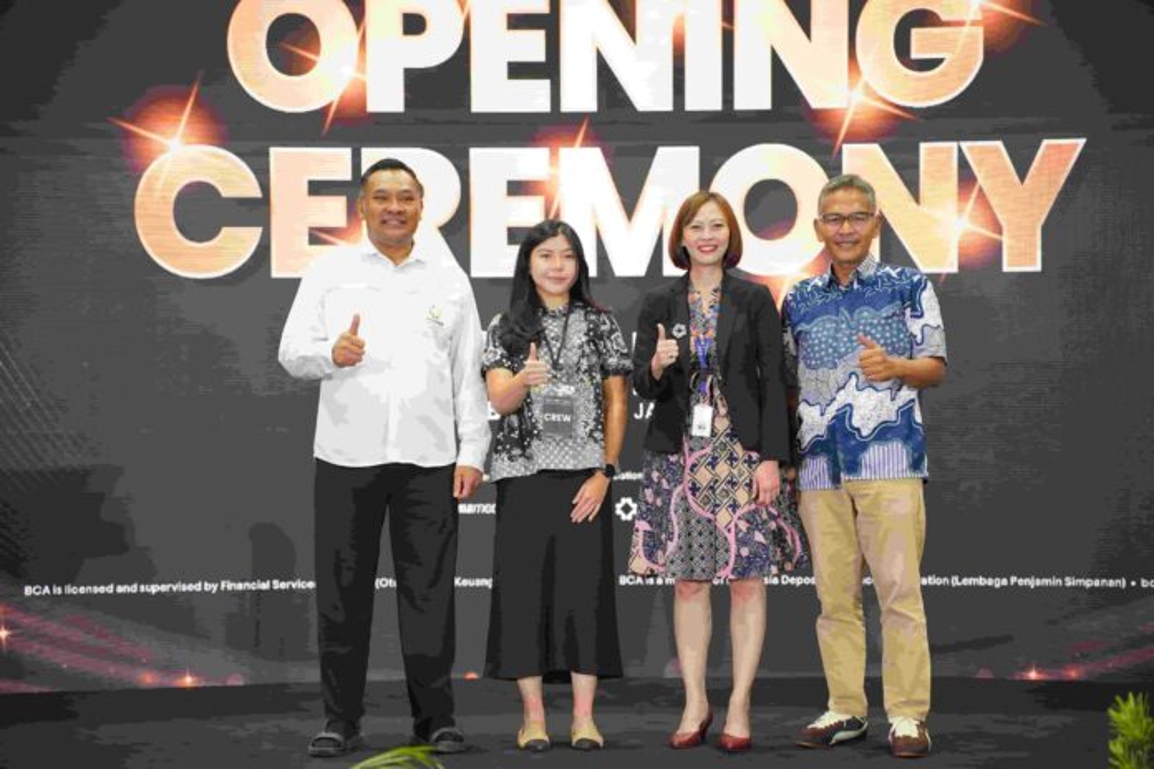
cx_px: 577
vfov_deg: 18.9
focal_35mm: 72
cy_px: 384
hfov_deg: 28.1
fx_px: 2308
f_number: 2.8
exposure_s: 1/250
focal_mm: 72
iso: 3200
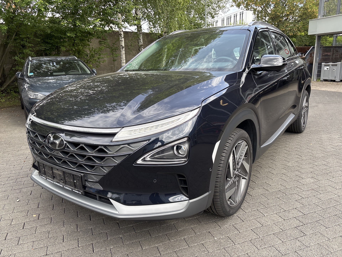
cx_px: 171
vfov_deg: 53.1
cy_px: 128
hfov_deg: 67.3
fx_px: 257
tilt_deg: -14.6
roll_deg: +1.6
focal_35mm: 26
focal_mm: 5.96
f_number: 1.6
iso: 50
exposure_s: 1/444
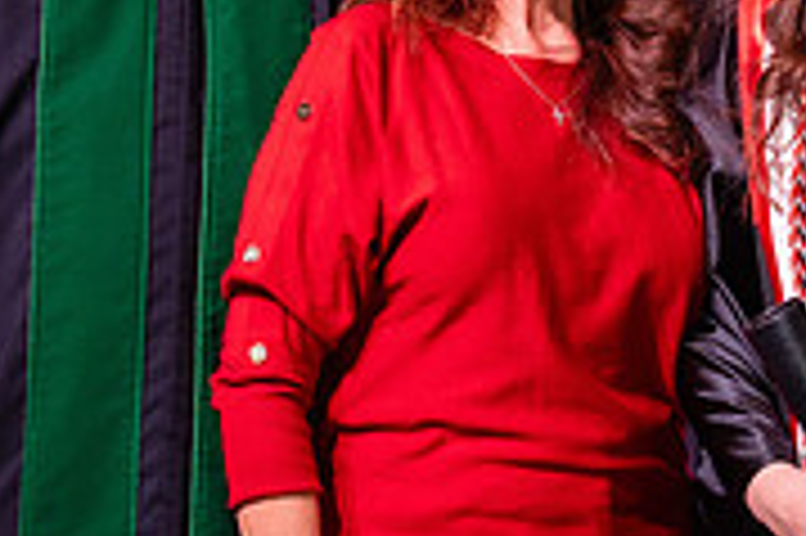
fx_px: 4563
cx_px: 838
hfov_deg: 10.0
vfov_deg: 6.7
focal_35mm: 204
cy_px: 242
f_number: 5.6
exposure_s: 1/160
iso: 1250
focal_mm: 48
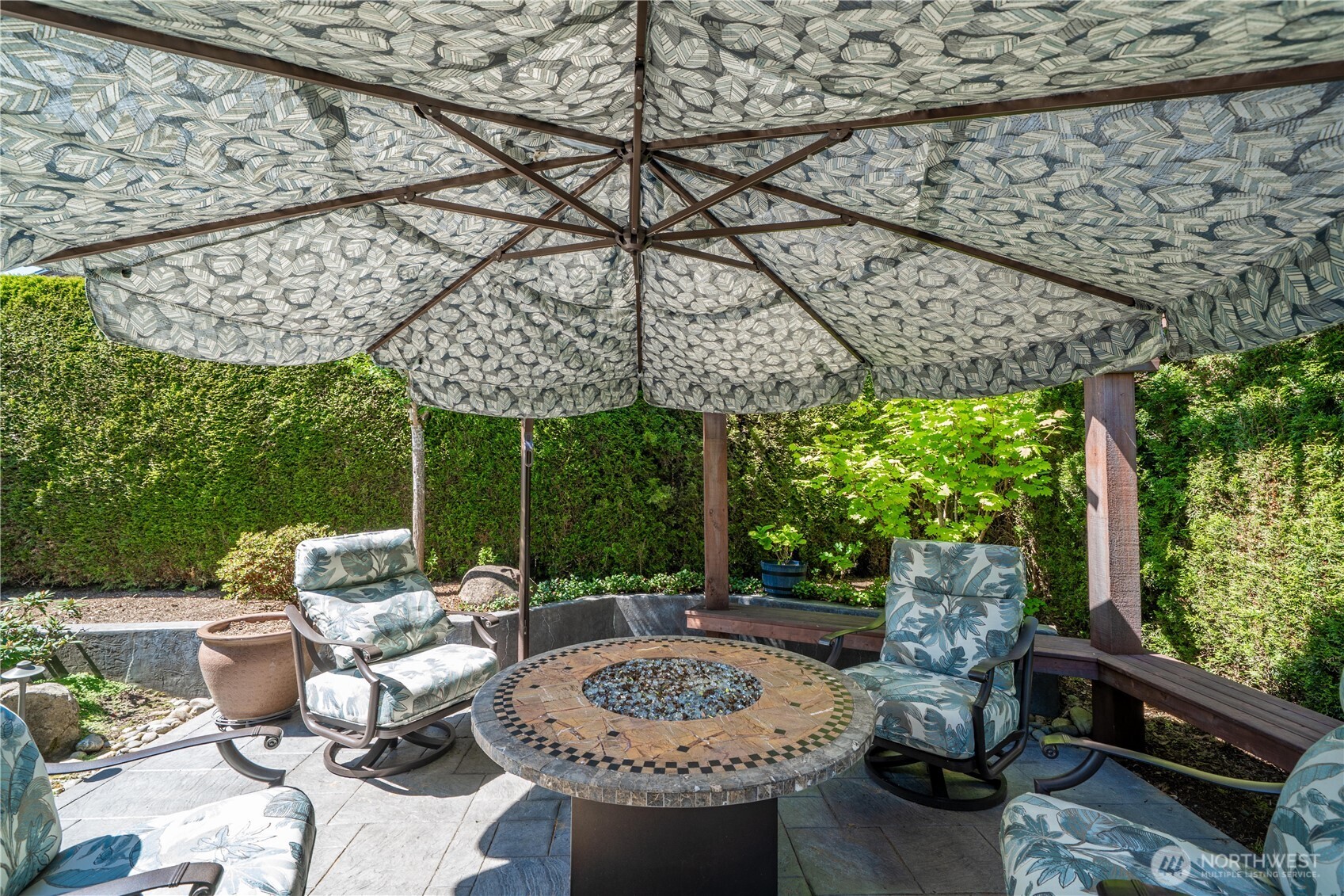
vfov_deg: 73.7
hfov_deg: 96.7
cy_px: 448
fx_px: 597
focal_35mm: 16
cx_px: 672
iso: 100
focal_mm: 16
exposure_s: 1/30
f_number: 7.1
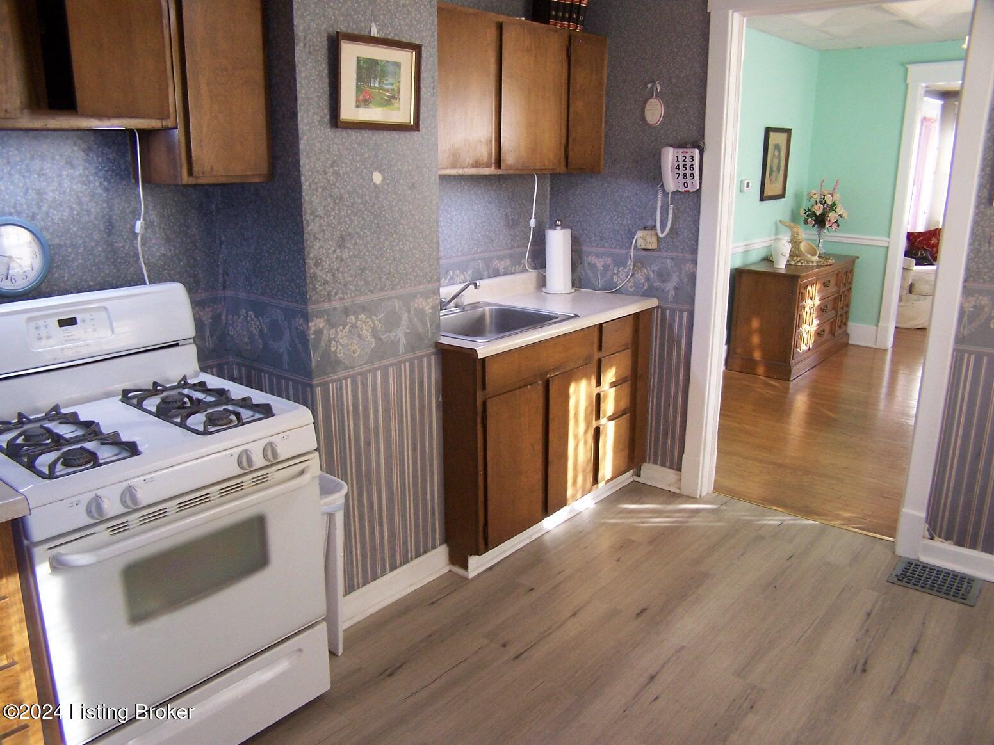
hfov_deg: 49.0
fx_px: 1091
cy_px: 372
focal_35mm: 38
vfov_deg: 37.7
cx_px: 497
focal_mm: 6.3
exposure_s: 1/60
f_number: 2.8
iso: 140
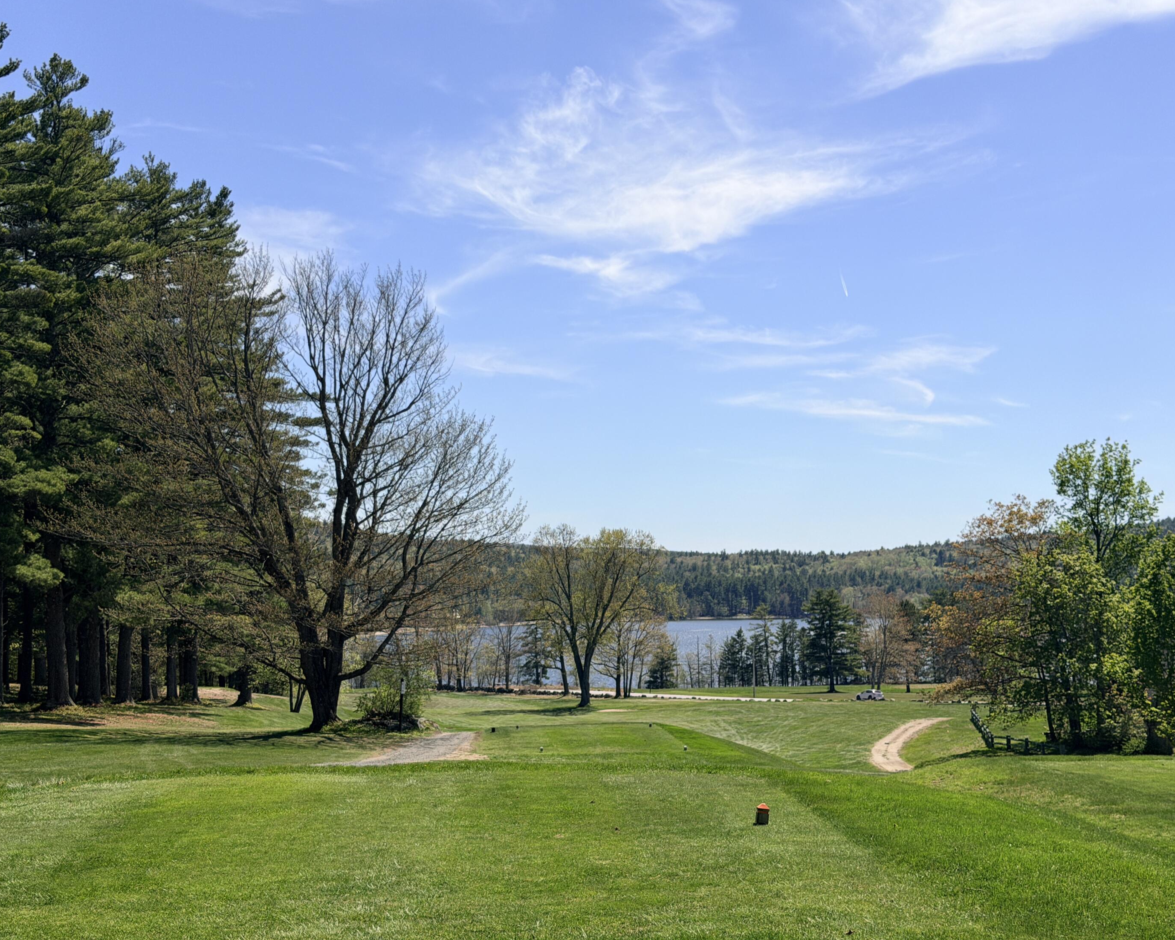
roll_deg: +0.5
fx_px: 1774
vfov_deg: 29.7
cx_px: 599
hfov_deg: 36.7
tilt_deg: +3.8
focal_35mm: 51
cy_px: 476
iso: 64
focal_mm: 6.76
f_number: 1.78
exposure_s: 1/7874
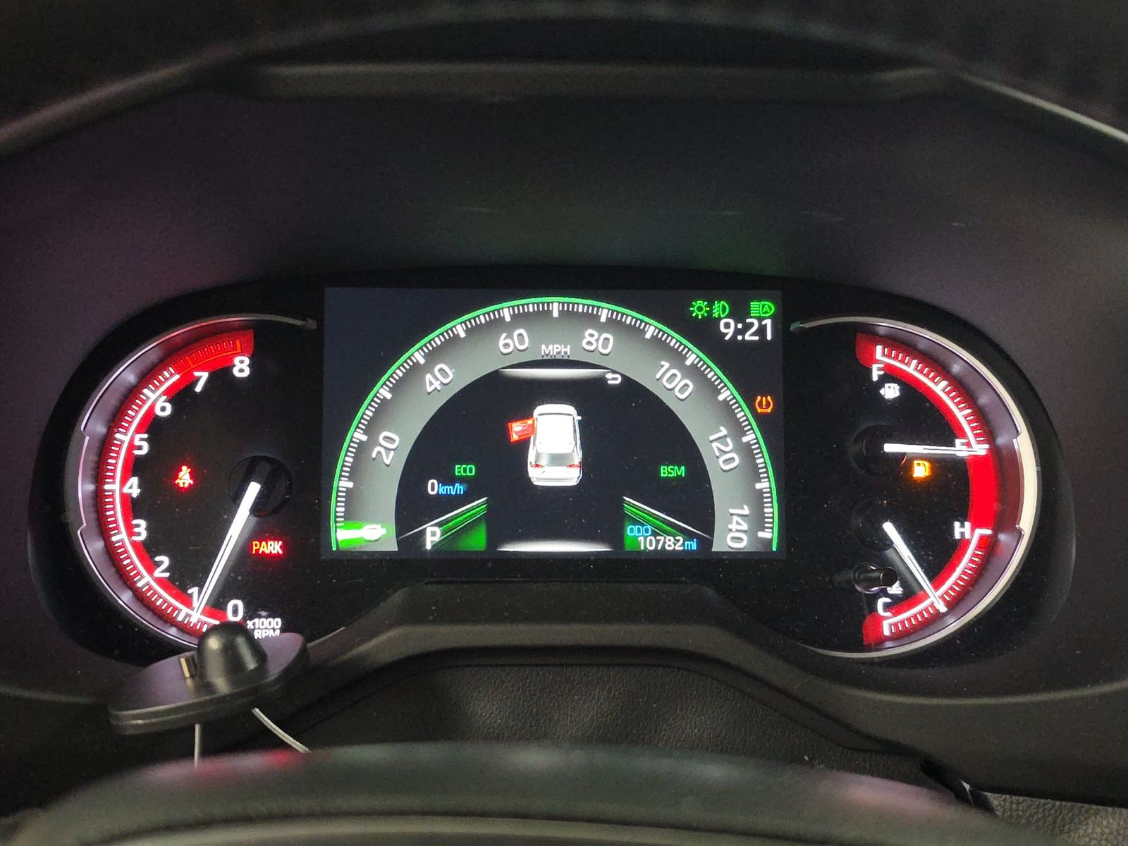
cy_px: 423
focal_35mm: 46
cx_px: 564
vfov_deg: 31.5
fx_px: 1499
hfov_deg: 41.2
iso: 192
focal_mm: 6.5
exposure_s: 1/39
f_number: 1.4
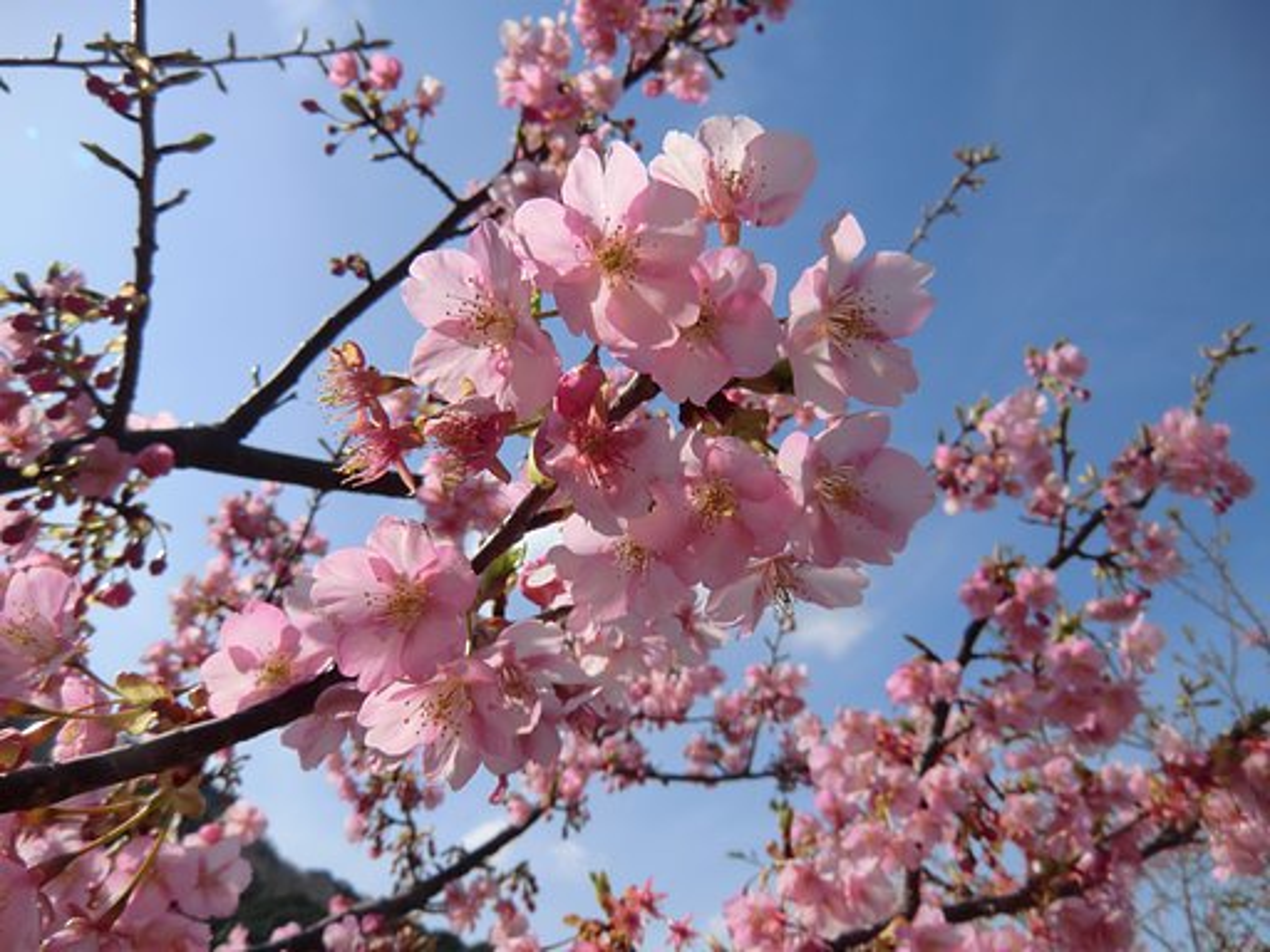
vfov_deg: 56.8
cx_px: 635
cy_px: 476
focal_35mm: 24
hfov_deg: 71.6
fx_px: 881
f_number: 7.5
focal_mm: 4.3
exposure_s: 1/250
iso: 64
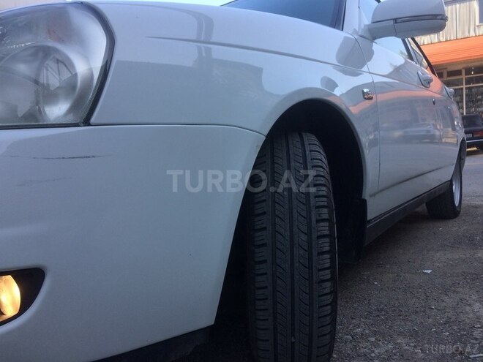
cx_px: 242
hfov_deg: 61.7
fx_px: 405
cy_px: 181
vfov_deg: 48.2
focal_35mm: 29
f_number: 2.2
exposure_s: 1/373
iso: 32
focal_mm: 4.15
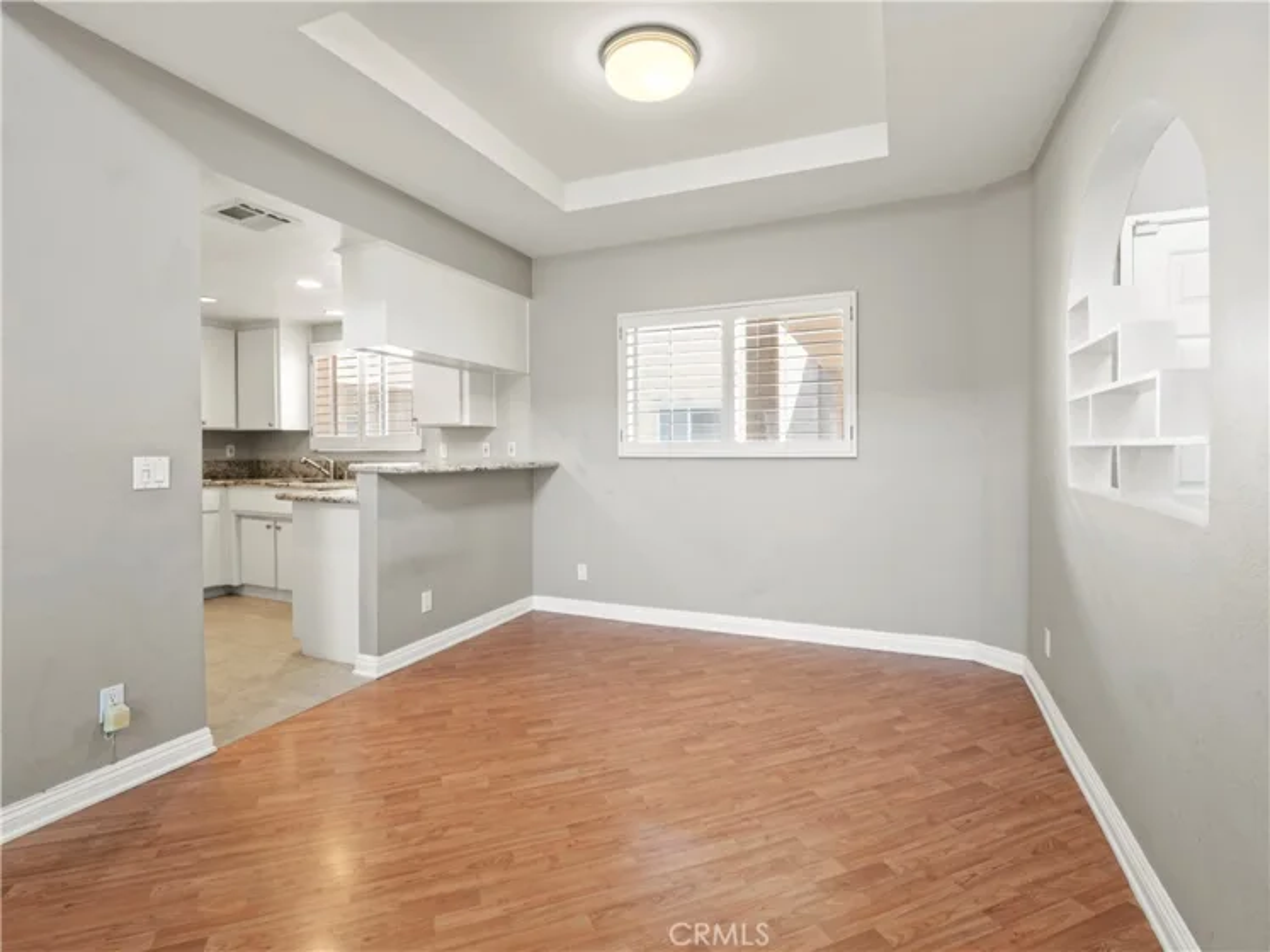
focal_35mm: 16
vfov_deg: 78.1
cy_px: 476
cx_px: 635
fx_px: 587
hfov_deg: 94.5
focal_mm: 8
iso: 200
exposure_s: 1/1.67
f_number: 8
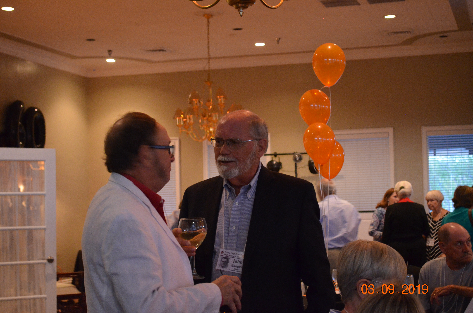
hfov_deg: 29.3
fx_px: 905
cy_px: 156
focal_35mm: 69
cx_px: 236
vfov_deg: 19.6
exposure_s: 1/15
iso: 3200
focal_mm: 46
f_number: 5.3
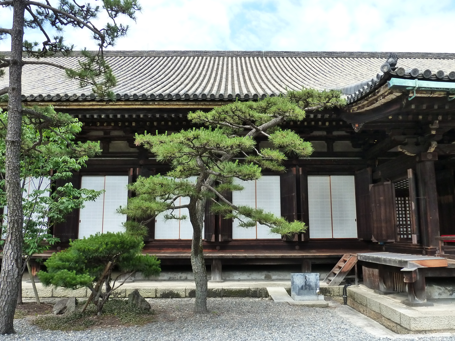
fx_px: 355
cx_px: 237
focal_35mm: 27
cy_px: 181
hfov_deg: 65.3
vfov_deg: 51.3
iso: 200
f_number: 4
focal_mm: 4.1
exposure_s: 1/200
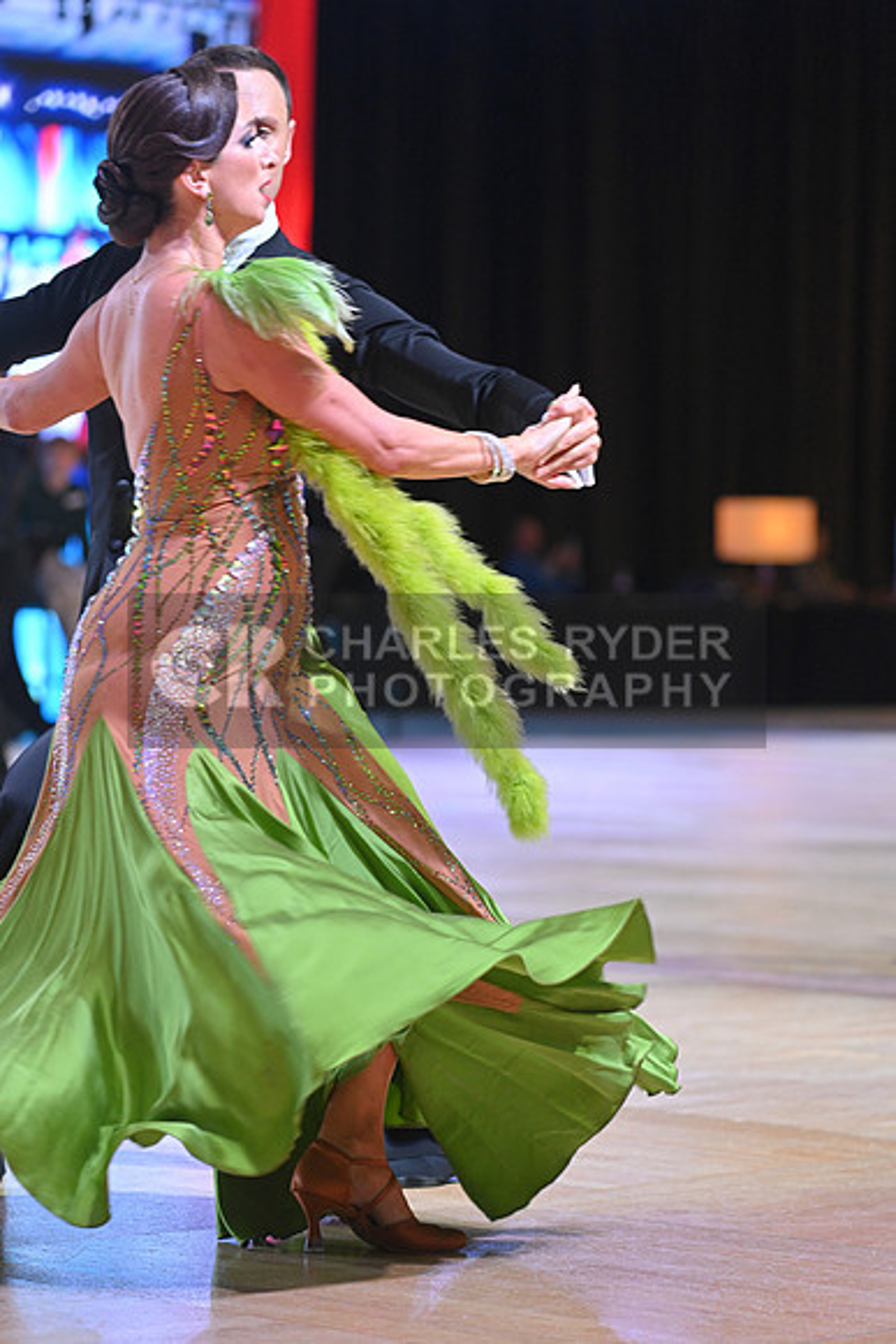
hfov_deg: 10.2
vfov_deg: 15.2
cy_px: 672
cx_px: 448
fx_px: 5037
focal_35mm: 135
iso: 2000
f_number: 4
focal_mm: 135
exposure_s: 1/250
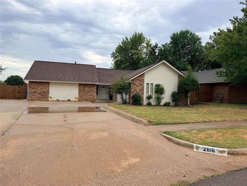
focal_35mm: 24
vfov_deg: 56.8
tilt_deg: -0.4
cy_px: 93
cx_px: 124
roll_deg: -1.8
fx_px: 171
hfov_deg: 71.6
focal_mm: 6.76
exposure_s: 1/2703
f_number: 1.78
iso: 80
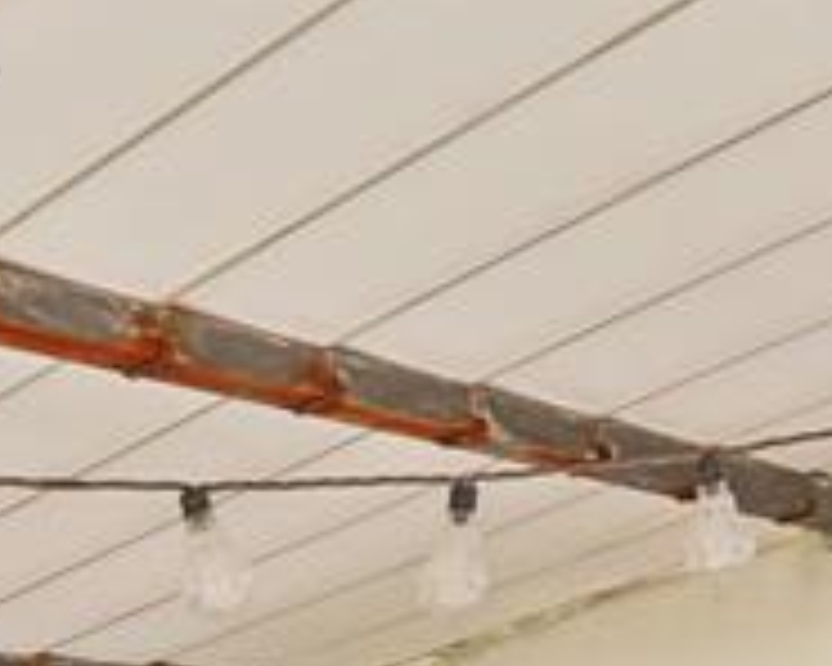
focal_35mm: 83
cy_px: 1490
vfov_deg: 14.1
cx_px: -216
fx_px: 2044
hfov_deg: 21.1
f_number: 8
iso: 400
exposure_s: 1/250
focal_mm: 16
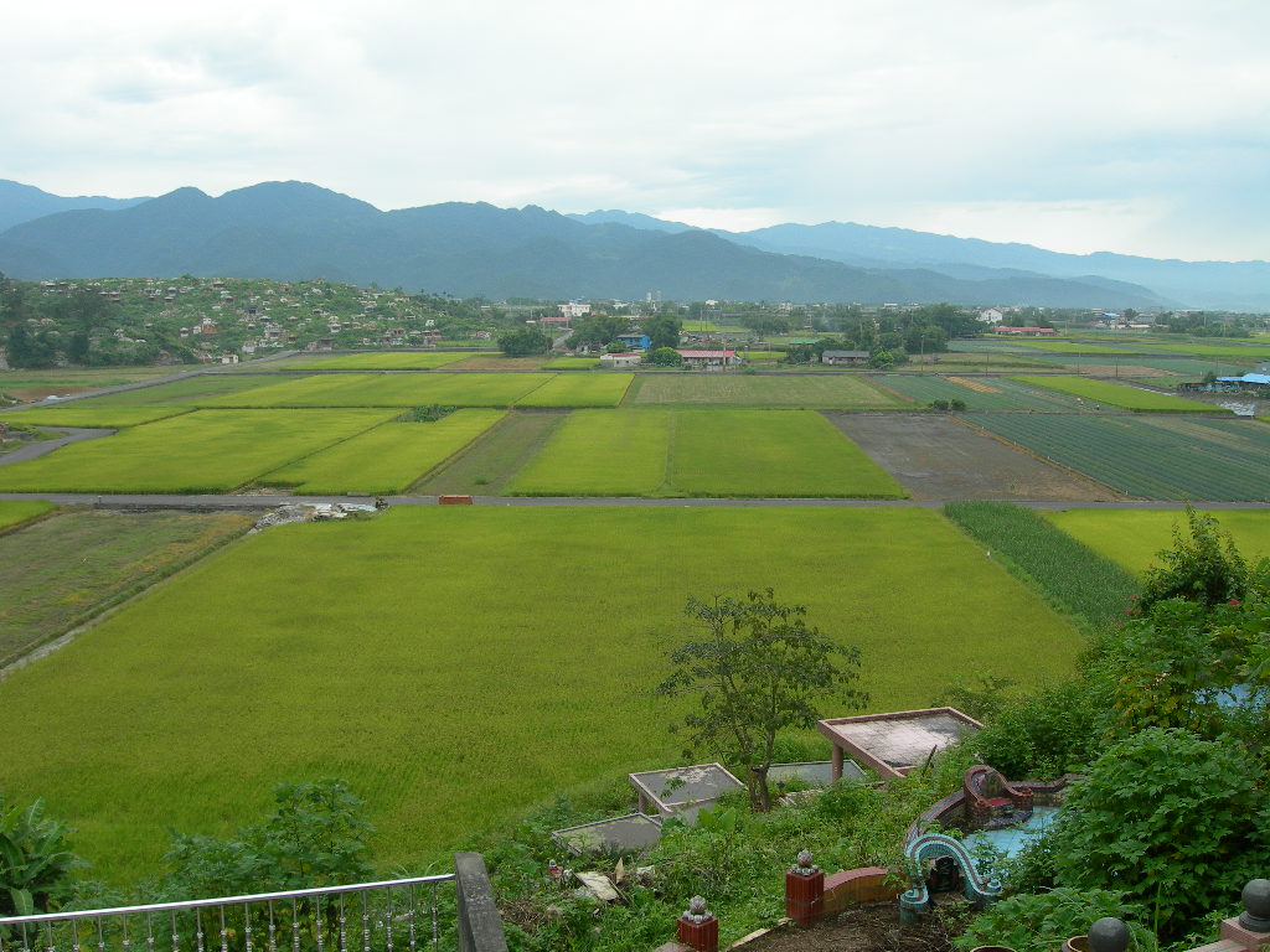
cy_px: 476
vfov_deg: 37.7
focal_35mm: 38
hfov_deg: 49.0
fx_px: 1394
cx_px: 635
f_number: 4.8
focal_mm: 7.8
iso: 50
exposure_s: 1/151
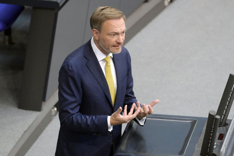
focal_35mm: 450
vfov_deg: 3.1
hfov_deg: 4.6
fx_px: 2923
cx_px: 117
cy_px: 78
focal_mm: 450
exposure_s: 1/320
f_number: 6.3
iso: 8000
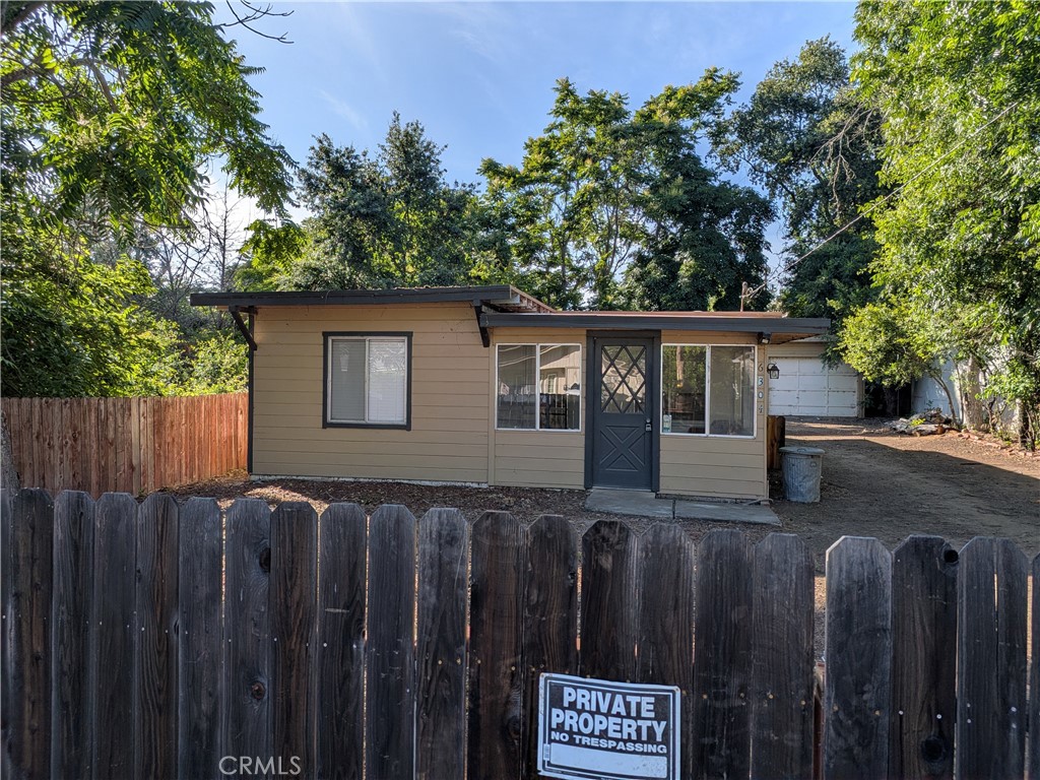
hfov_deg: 71.6
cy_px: 390
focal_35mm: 24
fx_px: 721
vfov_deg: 56.8
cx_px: 520
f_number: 1.7
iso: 30
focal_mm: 4.53
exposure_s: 1/1433
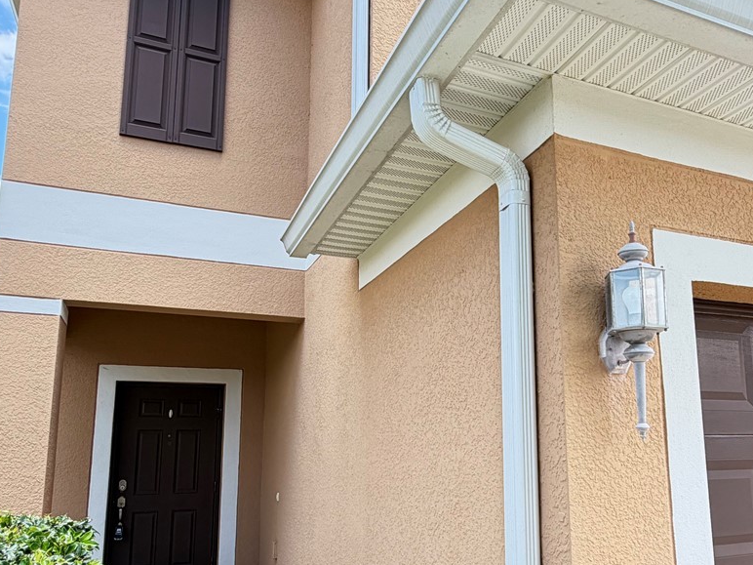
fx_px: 631
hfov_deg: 61.3
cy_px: 343
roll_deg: +1.2
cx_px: 440
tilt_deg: +9.7
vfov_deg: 47.9
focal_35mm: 29
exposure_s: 1/149
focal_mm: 2.22
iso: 64
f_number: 2.2
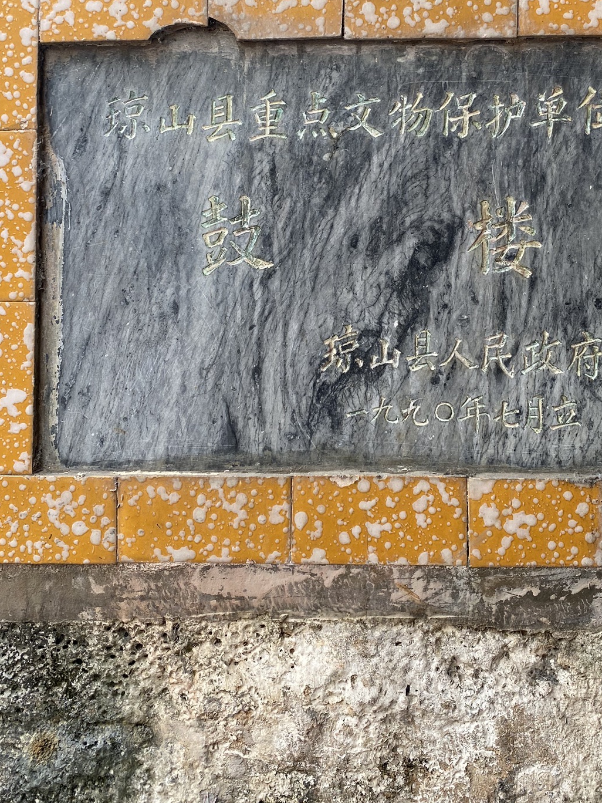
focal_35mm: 38
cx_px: 372
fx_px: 881
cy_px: 273
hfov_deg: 37.5
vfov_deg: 48.2
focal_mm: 4.25
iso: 40
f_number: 1.8
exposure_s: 1/122
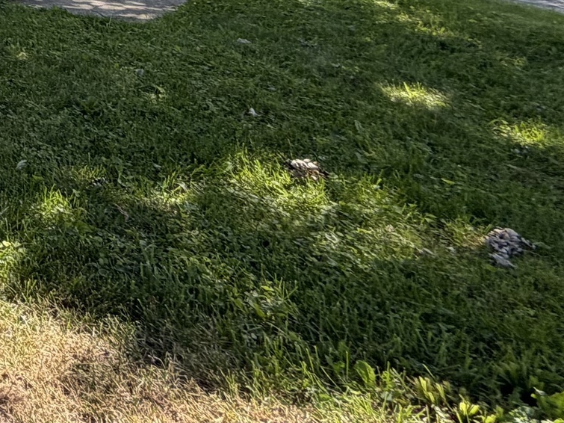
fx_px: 929
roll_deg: -1.2
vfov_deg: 21.0
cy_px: -239
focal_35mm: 57
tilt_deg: +3.6
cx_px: -344
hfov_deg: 24.0
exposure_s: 1/316
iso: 50
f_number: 2.2
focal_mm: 2.22
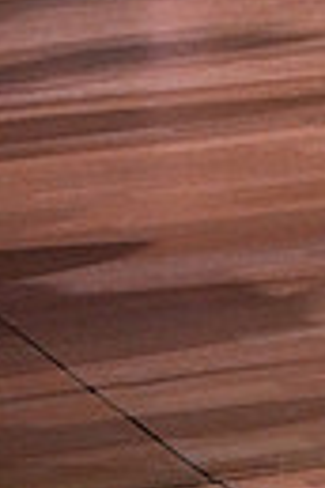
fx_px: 5037
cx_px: 727
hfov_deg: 3.6
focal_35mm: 372
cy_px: -416
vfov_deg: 5.4
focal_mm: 83
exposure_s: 1/400
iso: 10000
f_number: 5
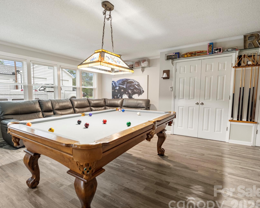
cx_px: 101
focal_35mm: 19
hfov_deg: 82.0
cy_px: 107
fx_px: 146
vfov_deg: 70.8
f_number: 1.8
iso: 1250
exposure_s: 1/30
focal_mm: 16
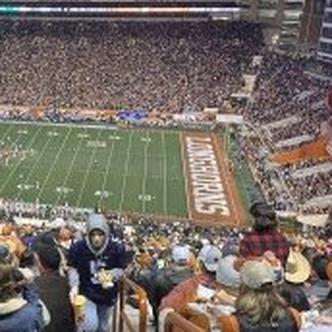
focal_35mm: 45
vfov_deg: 37.2
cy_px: 116
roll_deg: +1.1
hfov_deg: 35.7
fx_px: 488
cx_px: 46
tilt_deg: -21.2
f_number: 1.78
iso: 125
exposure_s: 1/60
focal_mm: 6.86
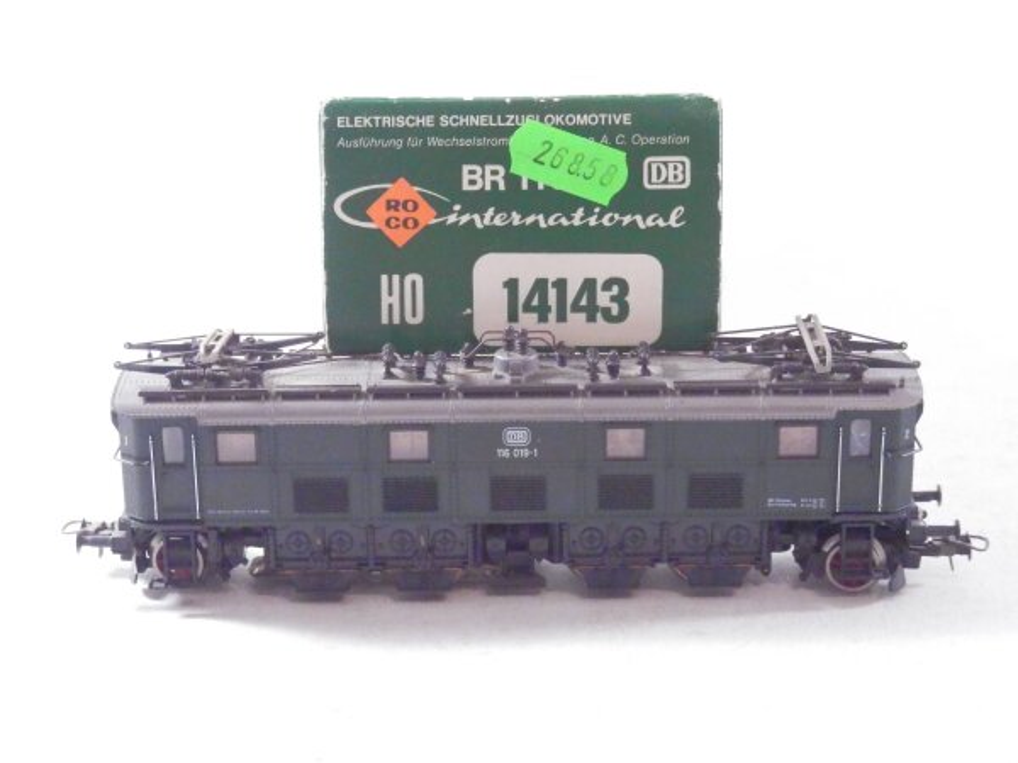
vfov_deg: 22.3
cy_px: 382
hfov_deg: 29.4
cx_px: 509
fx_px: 1941
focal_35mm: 66
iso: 2500
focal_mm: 11.9
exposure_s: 1/160
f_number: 4.4
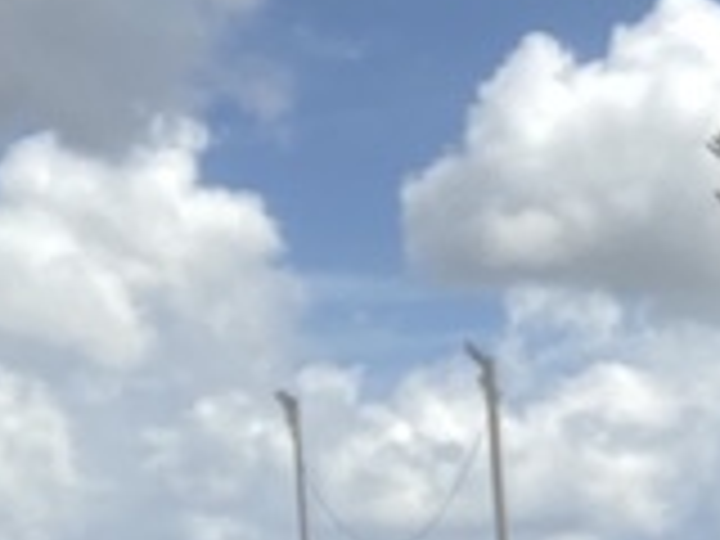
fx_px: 3328
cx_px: 1382
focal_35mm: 160
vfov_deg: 9.0
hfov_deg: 11.3
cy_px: 848
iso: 20
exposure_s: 1/274
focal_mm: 2.87
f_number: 2.2
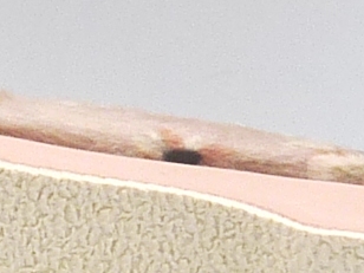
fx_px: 2618
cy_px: 344
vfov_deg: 5.9
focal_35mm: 249
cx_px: -19
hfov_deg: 7.9
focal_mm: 4.8
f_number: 5
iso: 100
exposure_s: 1/200
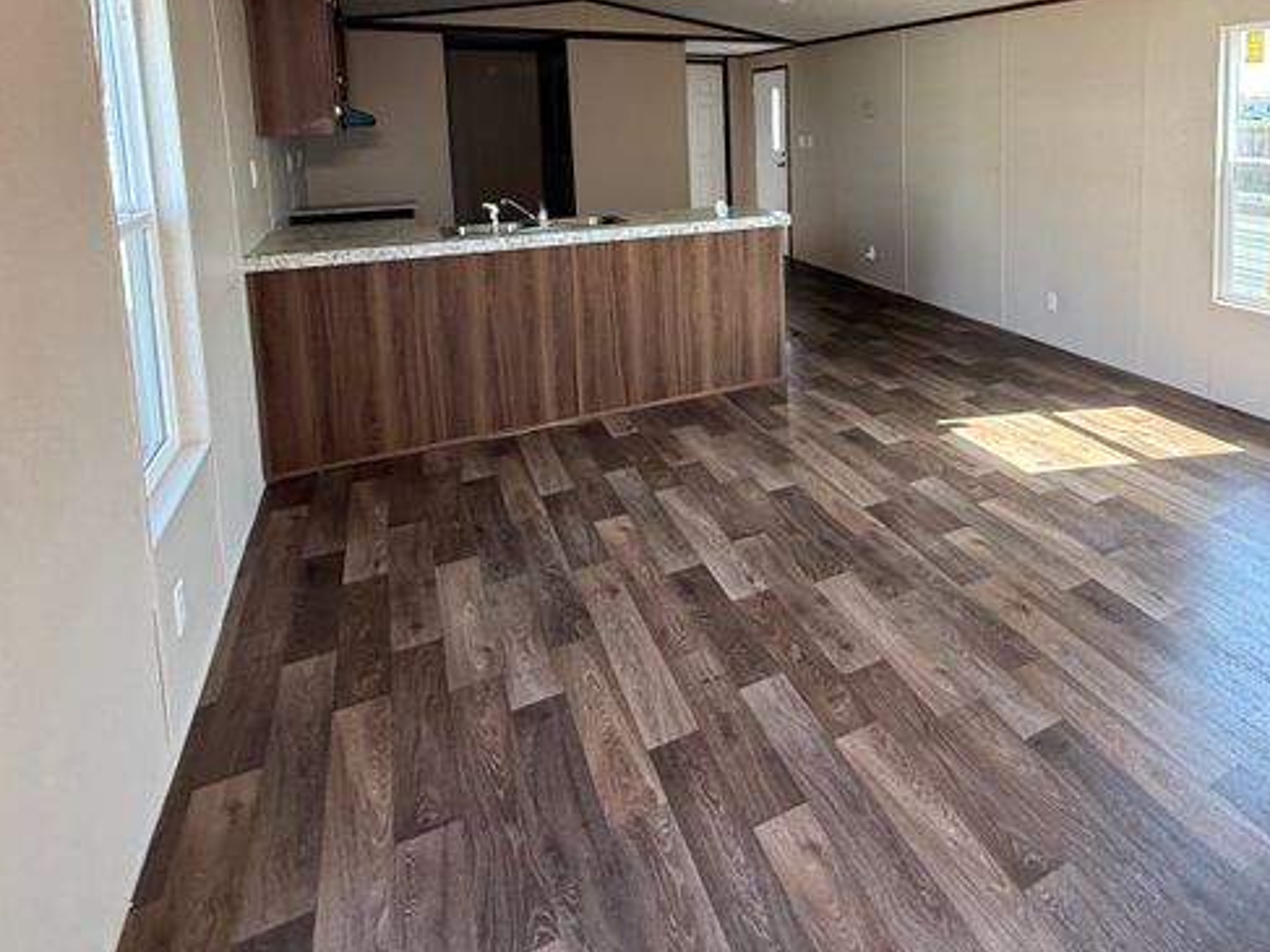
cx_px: 915
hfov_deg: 70.1
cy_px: 198
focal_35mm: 23
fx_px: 844
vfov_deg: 55.0
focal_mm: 2.22
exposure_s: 1/99
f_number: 2.2
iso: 200
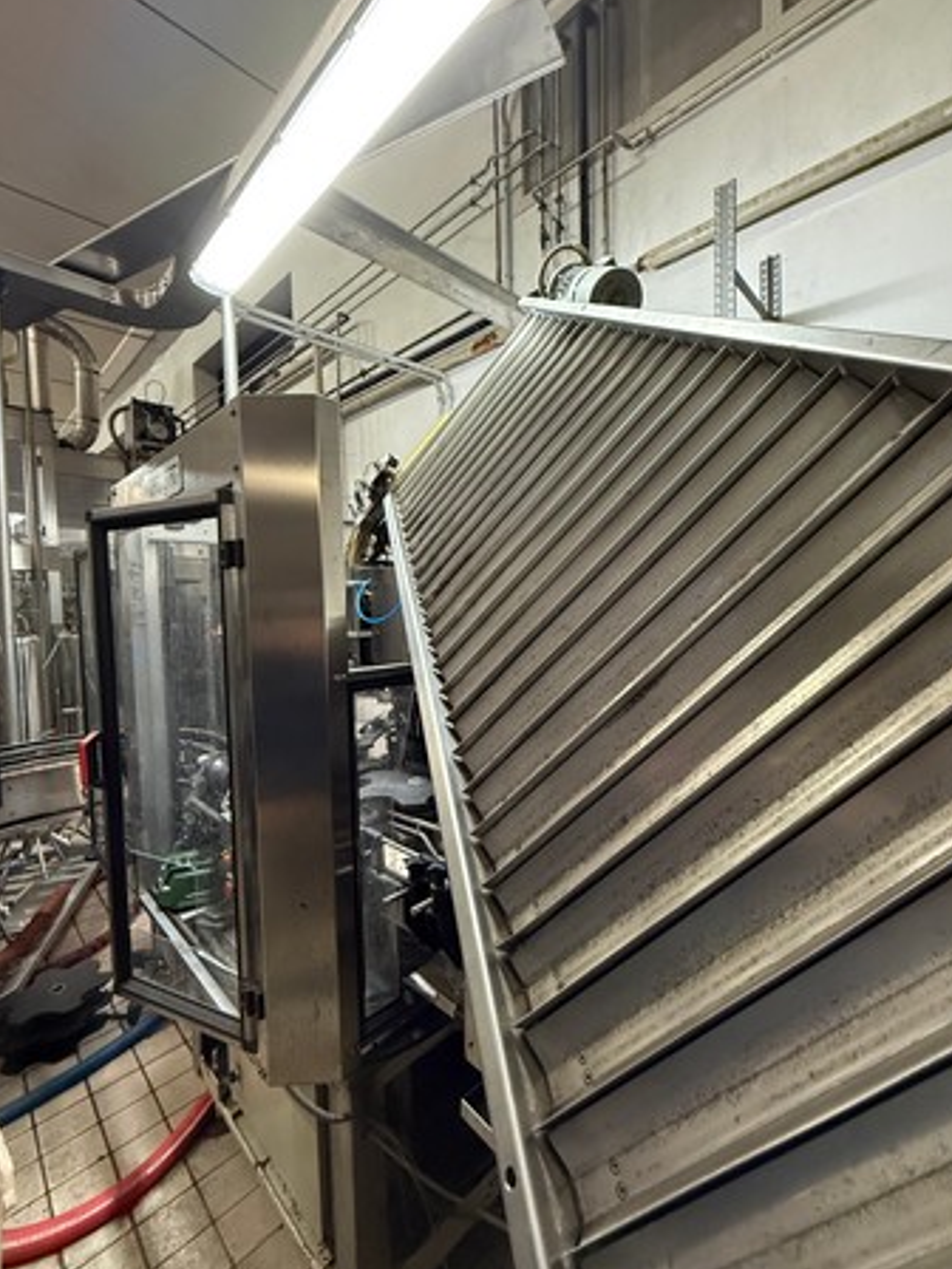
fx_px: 550
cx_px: 504
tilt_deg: -2.8
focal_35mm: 15
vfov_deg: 98.2
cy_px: 634
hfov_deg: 81.7
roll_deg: +0.7
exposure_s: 1/50
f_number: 2.2
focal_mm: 2.22
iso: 640
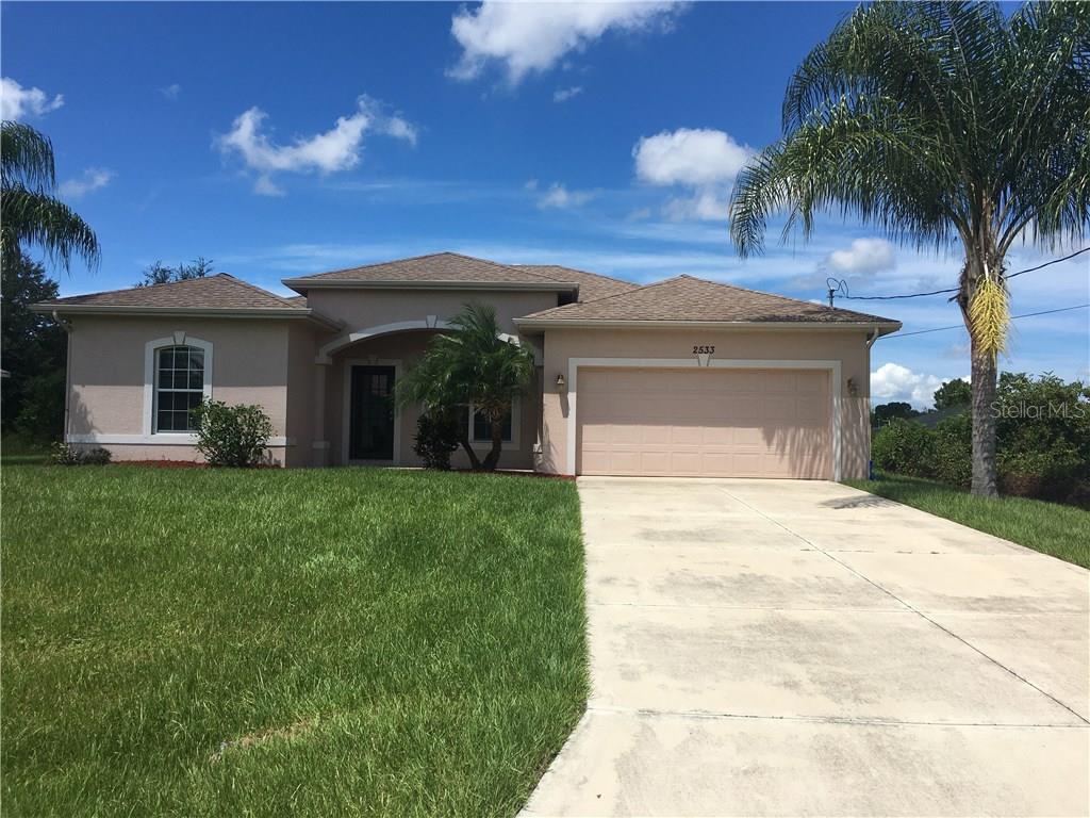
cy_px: 409
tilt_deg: +2.7
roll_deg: -1.0
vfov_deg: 48.2
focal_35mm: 29
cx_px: 545
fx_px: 913
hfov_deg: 61.7
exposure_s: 1/2653
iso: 25
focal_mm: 4.15
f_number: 2.2
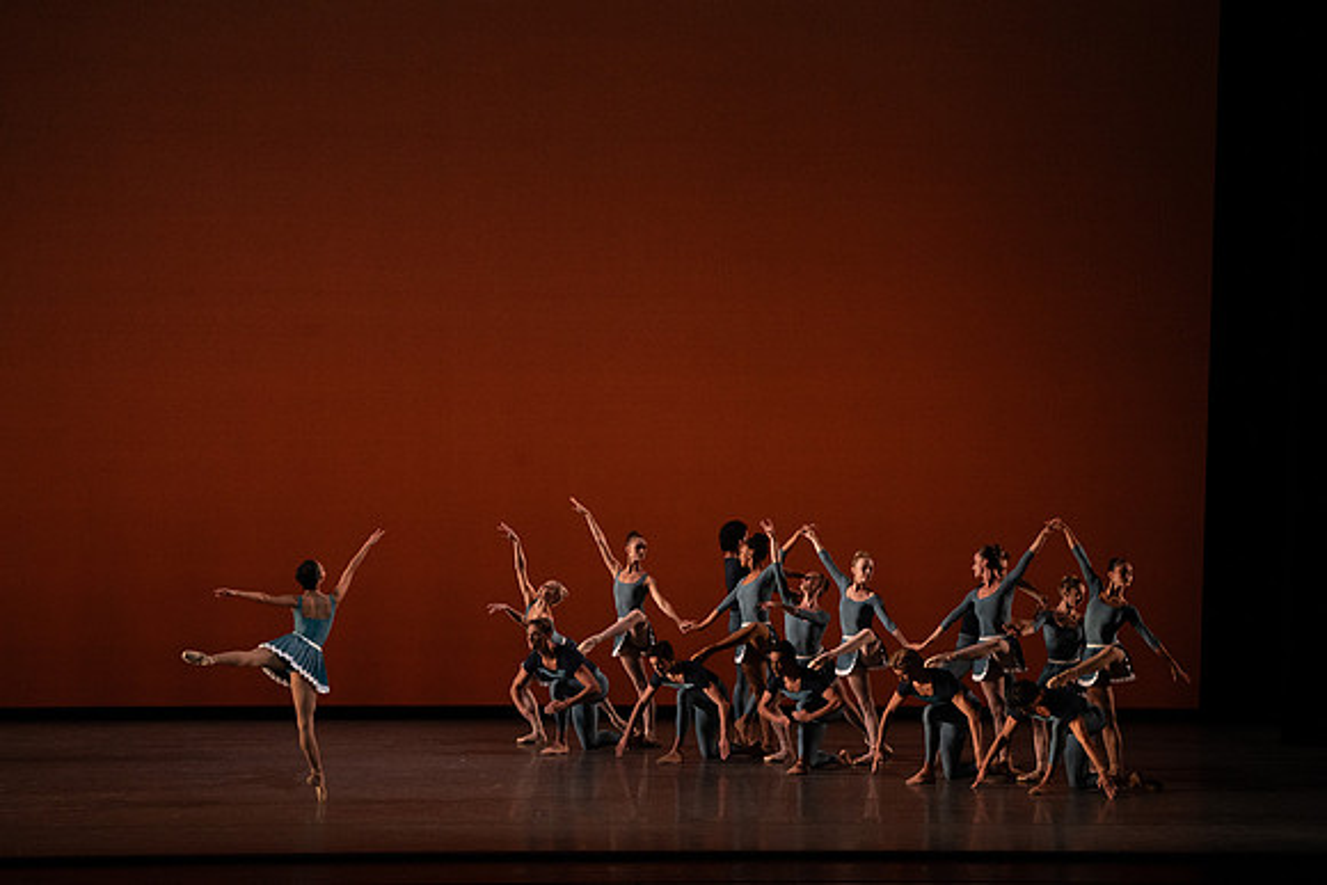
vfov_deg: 9.5
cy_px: 442
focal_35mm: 145
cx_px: 664
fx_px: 5346
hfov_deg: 14.2
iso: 5000
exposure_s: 1/400
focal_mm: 145
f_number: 9
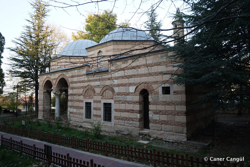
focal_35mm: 24
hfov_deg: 73.7
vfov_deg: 53.1
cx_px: 125
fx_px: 167
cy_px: 84
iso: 320
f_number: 7.1
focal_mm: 24
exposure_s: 1/60
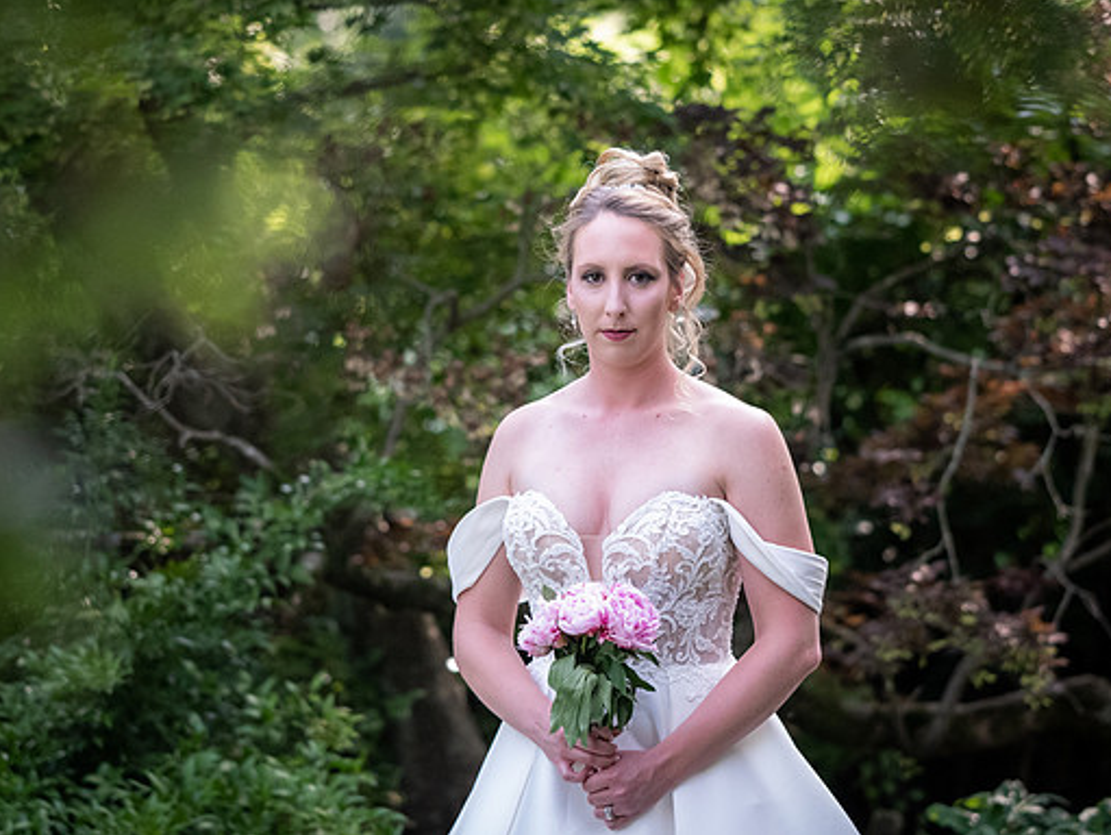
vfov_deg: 6.6
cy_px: 306
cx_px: 574
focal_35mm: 227
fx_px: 7291
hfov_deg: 8.7
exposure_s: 1/3200
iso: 2500
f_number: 2.8
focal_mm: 110
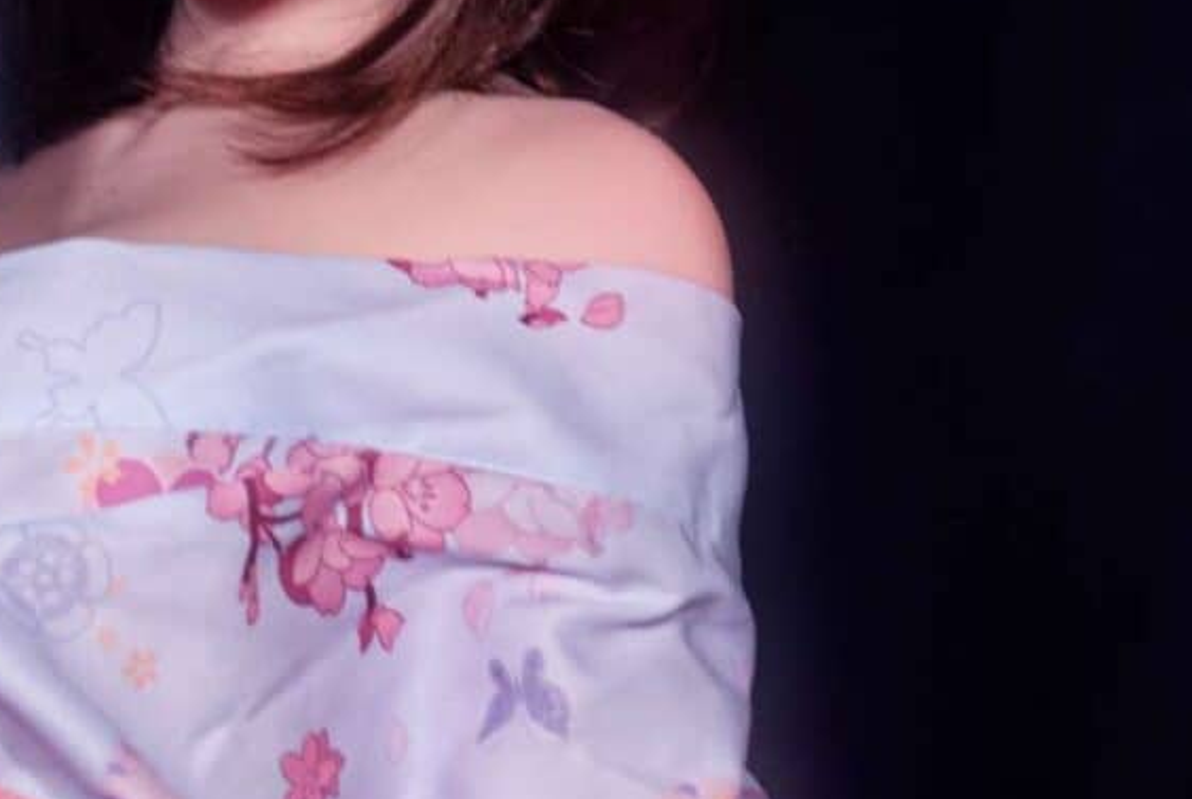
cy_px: 169
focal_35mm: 197
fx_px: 6533
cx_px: 183
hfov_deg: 10.4
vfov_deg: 7.0
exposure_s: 1/30
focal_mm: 62
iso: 500
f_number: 5.3
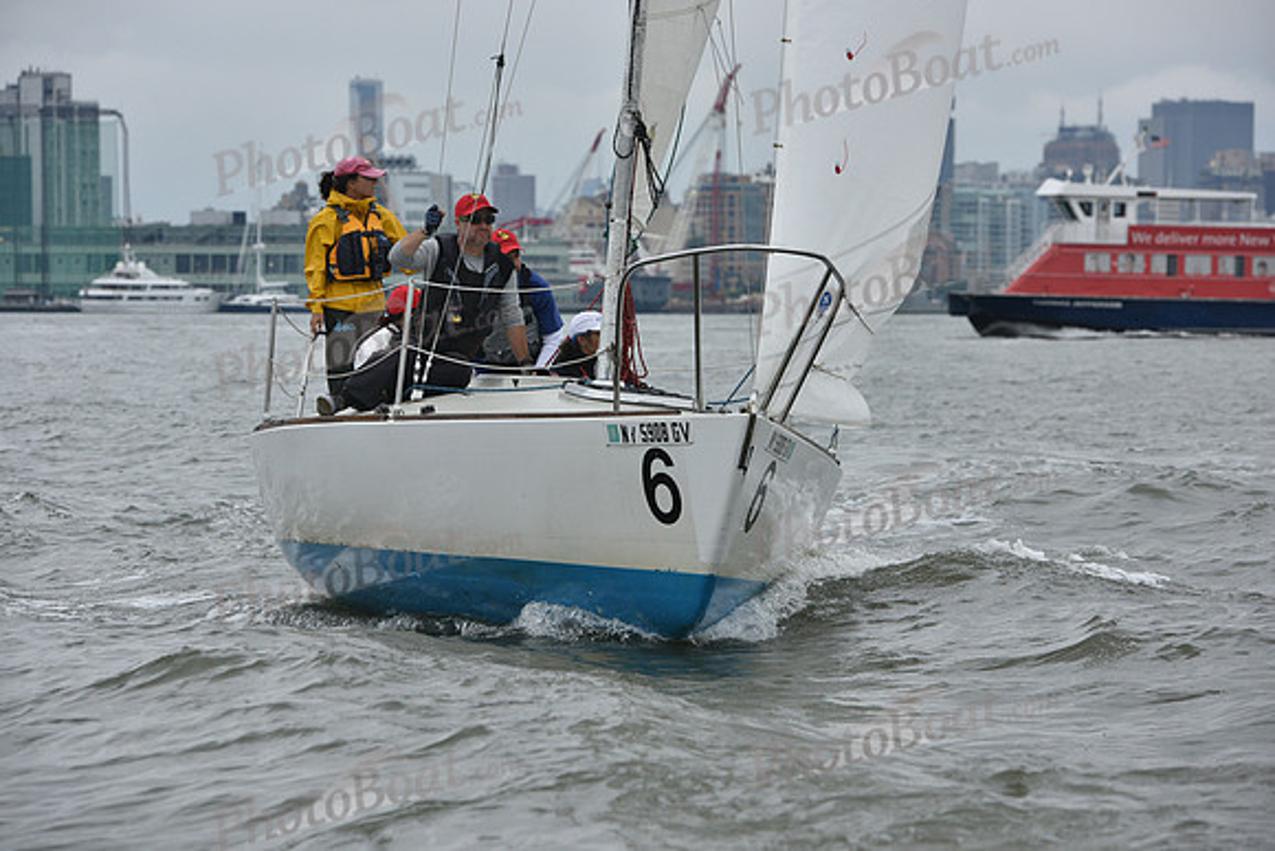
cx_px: 638
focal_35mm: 140
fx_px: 4959
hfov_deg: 14.7
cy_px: 426
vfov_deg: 9.8
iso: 400
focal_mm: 140
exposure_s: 1/800
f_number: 7.1
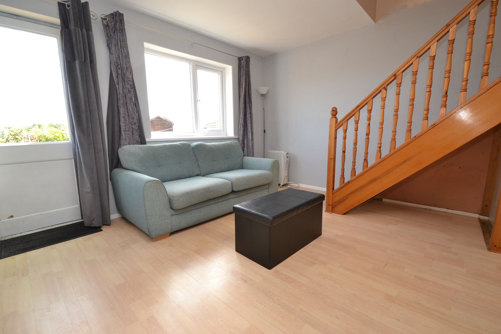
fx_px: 209
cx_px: 250
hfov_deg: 100.4
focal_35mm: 15
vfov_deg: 77.3
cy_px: 167
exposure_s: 1/100
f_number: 5
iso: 400
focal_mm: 10
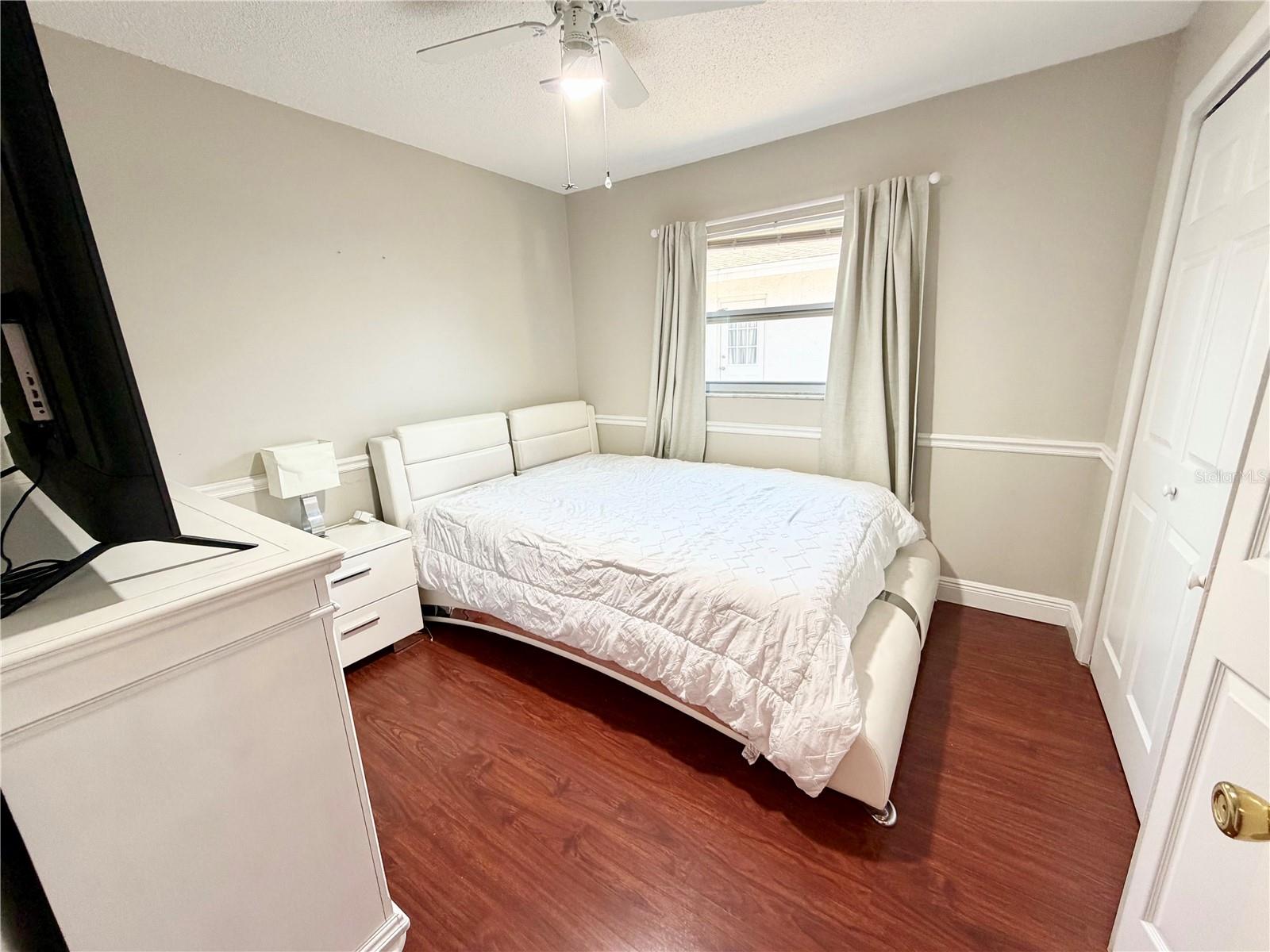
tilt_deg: -13.5
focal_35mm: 14
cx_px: 635
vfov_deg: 85.7
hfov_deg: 102.1
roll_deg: +2.3
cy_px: 476
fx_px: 514
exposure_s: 1/120
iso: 200
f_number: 2.2
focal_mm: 2.22
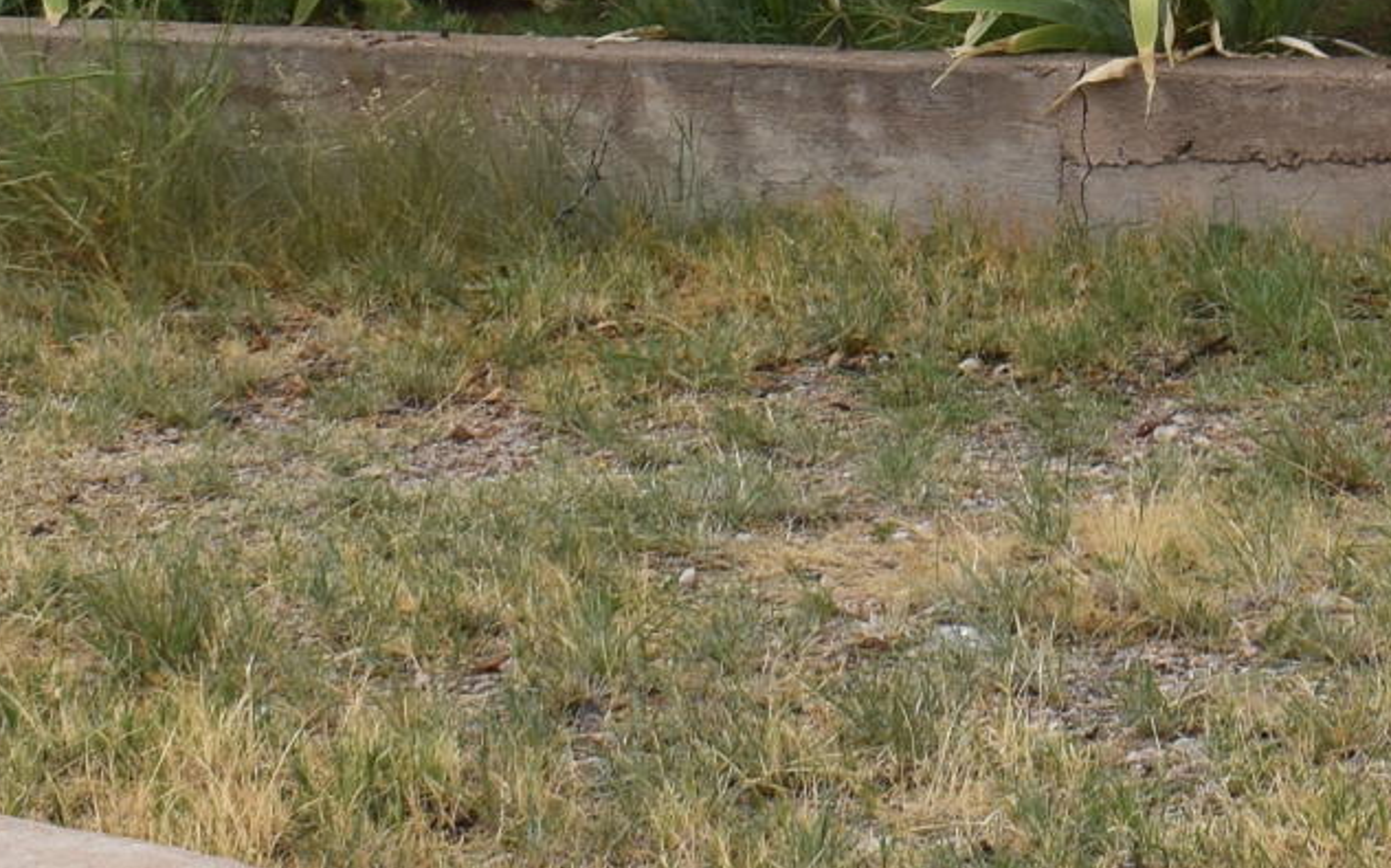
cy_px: -521
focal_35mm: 145
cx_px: 1398
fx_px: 5494
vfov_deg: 8.8
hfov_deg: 14.2
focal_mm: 20
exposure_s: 1/200
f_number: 10
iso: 100
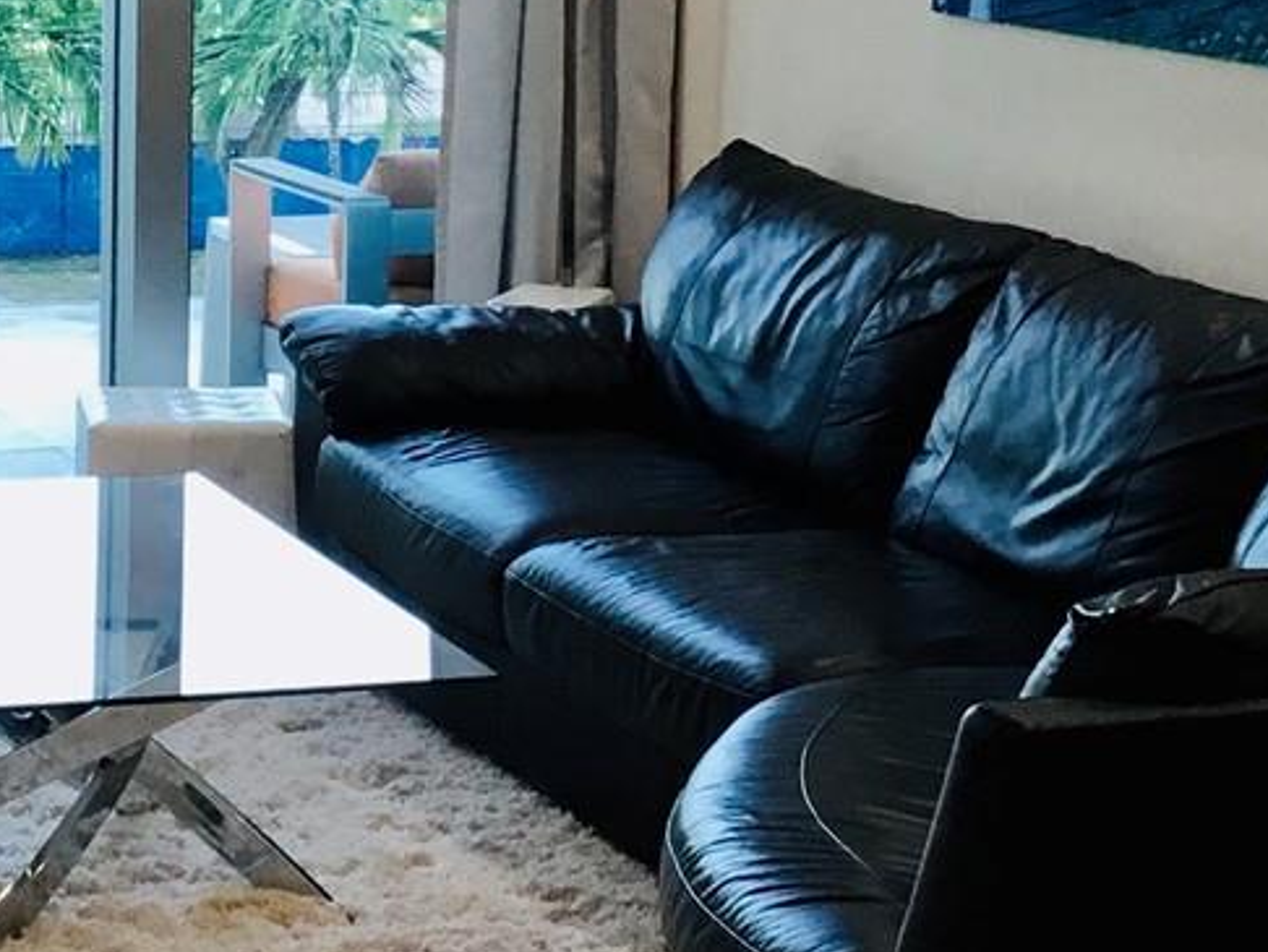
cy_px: 154
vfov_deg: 14.4
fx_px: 3738
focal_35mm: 102
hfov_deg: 18.8
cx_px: 70
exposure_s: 1/40
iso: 25
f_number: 2.4
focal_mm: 3.3
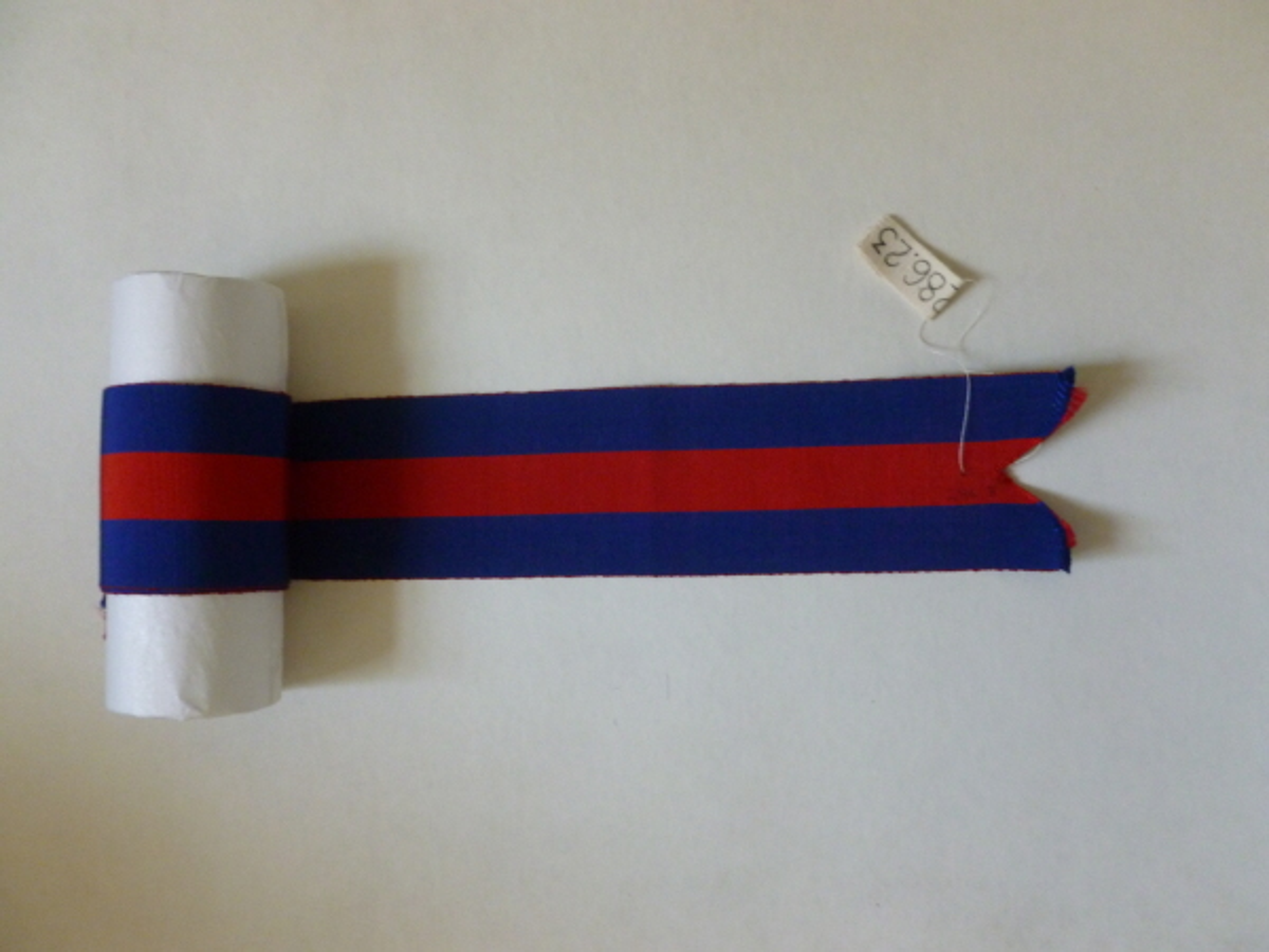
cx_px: 634
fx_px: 1026
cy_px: 476
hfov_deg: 63.4
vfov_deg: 49.7
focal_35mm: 28
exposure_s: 1/20
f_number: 3.3
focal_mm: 5
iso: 400
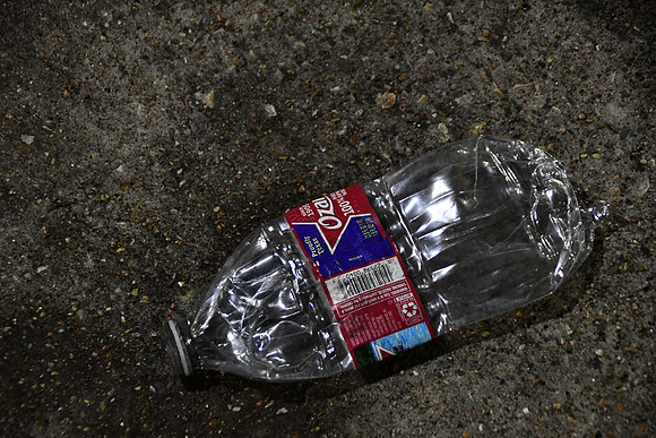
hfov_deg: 15.9
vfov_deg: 10.6
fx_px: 2351
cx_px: 328
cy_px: 219
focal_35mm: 129
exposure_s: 1/60
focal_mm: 86
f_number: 5.3
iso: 4500
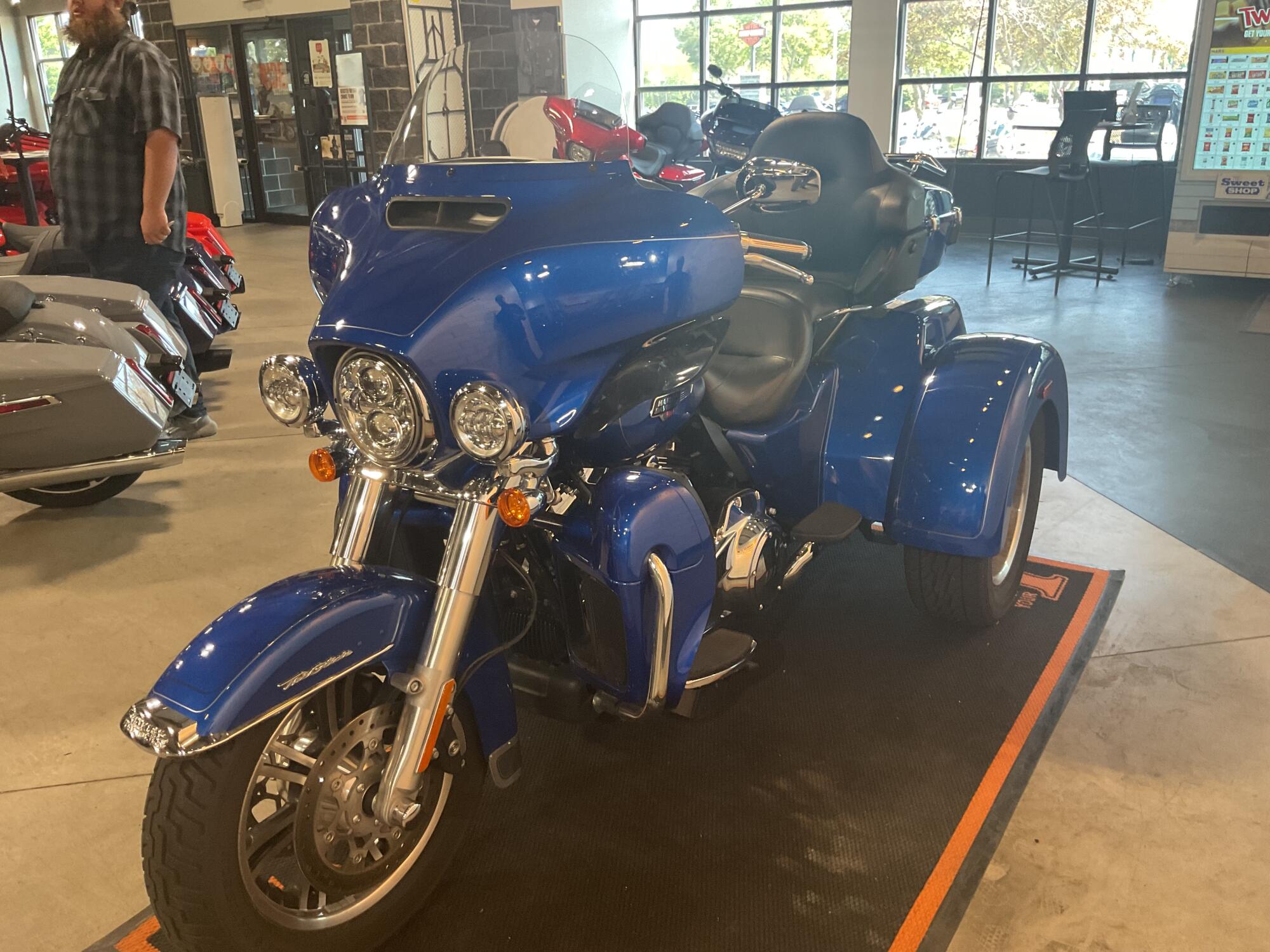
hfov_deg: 61.7
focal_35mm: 29
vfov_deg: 48.2
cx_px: 635
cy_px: 476
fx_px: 1064
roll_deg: +2.7
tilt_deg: -21.1
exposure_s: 1/60
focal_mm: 3
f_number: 1.8
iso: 125
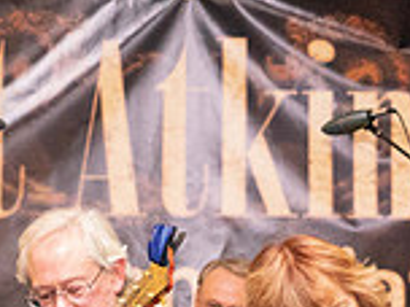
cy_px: 423
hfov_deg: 7.8
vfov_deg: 5.8
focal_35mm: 254
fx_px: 3008
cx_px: 260
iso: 6400
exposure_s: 1/200
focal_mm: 62
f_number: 6.3
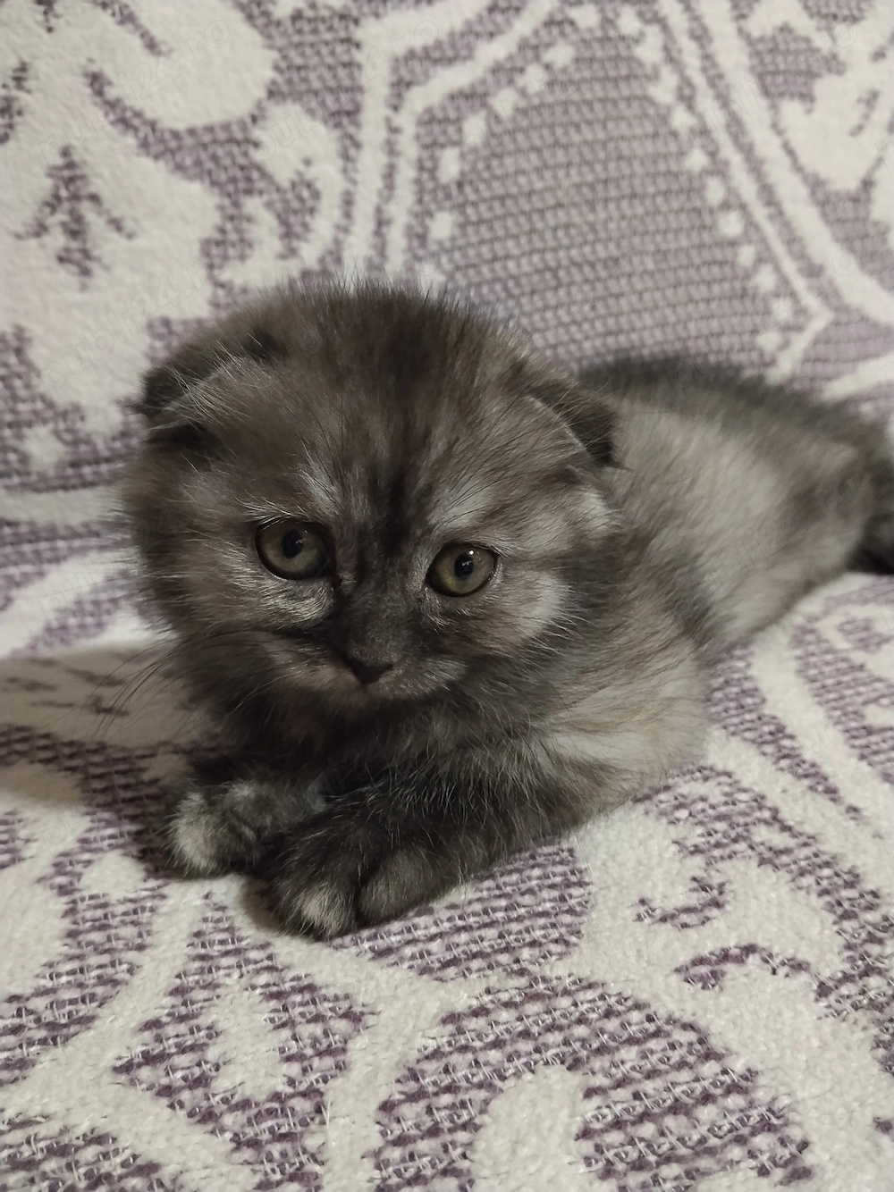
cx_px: 447
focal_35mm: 29
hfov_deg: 48.2
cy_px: 596
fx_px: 999
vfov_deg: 61.7
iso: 1000
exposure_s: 1/20
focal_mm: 4.22
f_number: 1.8
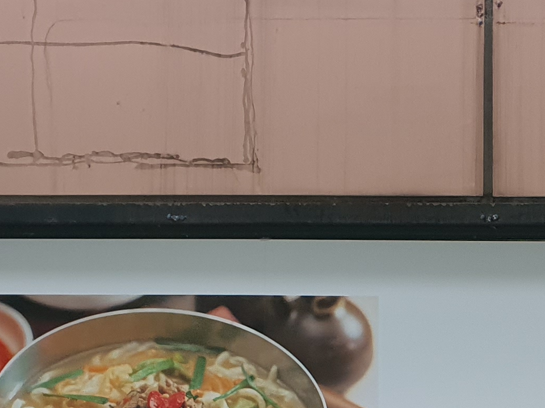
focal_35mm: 101
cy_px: 678
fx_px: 1590
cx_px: 635
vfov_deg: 13.5
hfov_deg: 18.5
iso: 100
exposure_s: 1/120
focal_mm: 4.3
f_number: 2.4
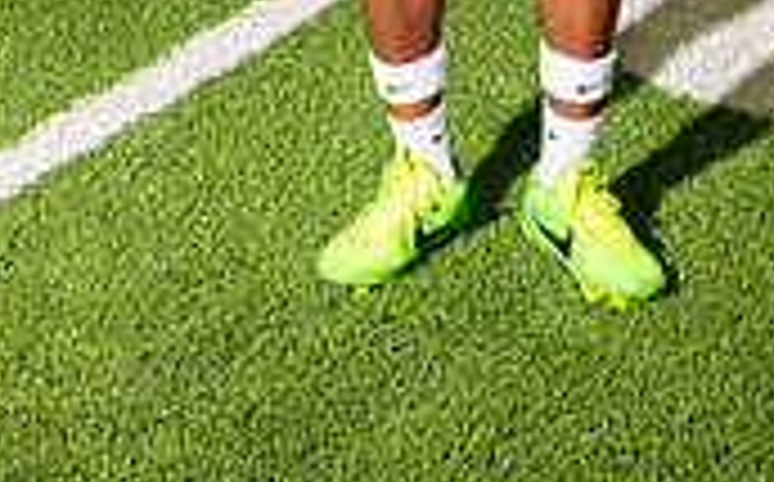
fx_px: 2928
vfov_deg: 8.8
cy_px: -505
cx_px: 472
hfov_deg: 15.0
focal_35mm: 139
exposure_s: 1/400
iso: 1000
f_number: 7.1
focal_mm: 52
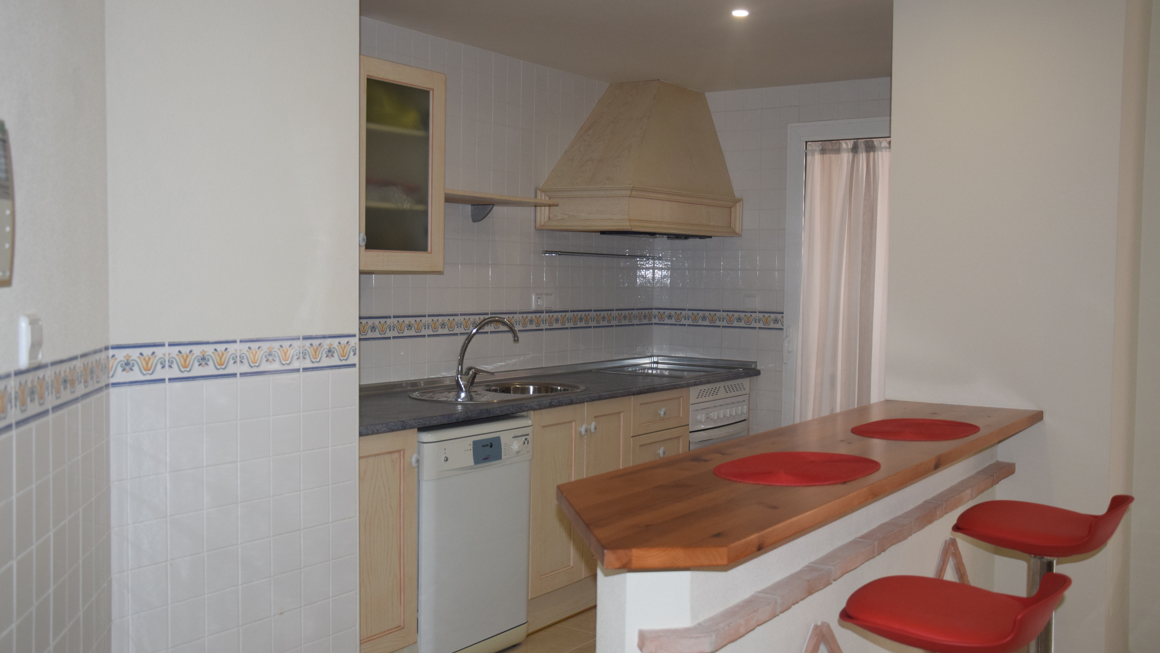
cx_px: 584
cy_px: 330
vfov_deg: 31.2
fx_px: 1169
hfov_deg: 52.8
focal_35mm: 38
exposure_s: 1/80
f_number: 4.5
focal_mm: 24
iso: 800
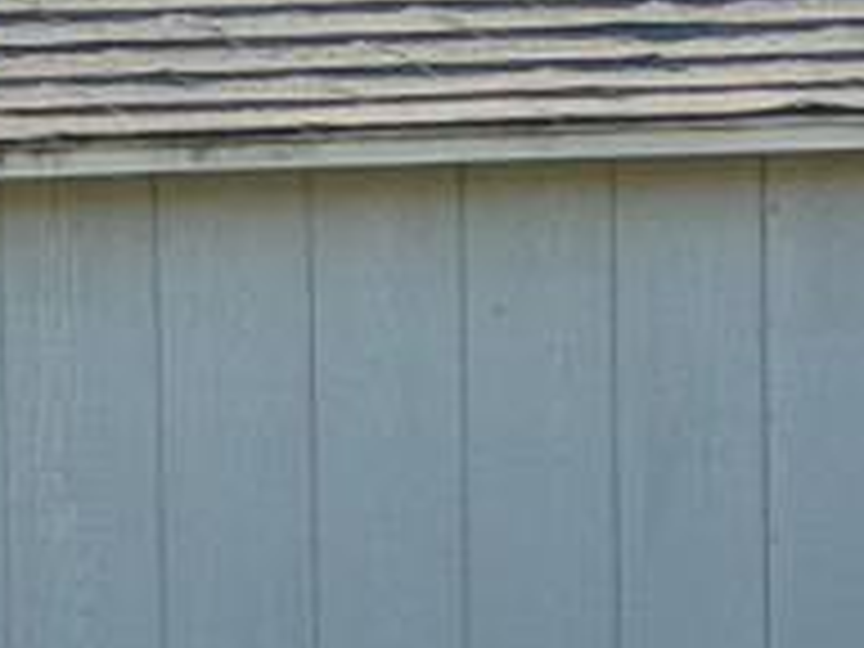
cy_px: 1672
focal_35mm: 375
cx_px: -1228
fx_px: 9360
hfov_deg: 5.1
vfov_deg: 3.9
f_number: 1.78
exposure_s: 1/2342
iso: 80
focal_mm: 6.76
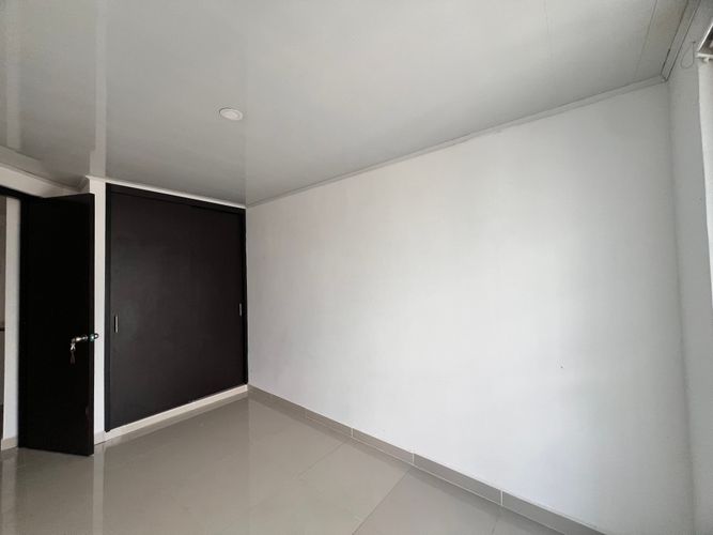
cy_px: 268
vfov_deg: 89.9
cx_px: 356
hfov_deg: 106.2
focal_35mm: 13
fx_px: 268
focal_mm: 1.57
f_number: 1.8
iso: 125
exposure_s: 1/99
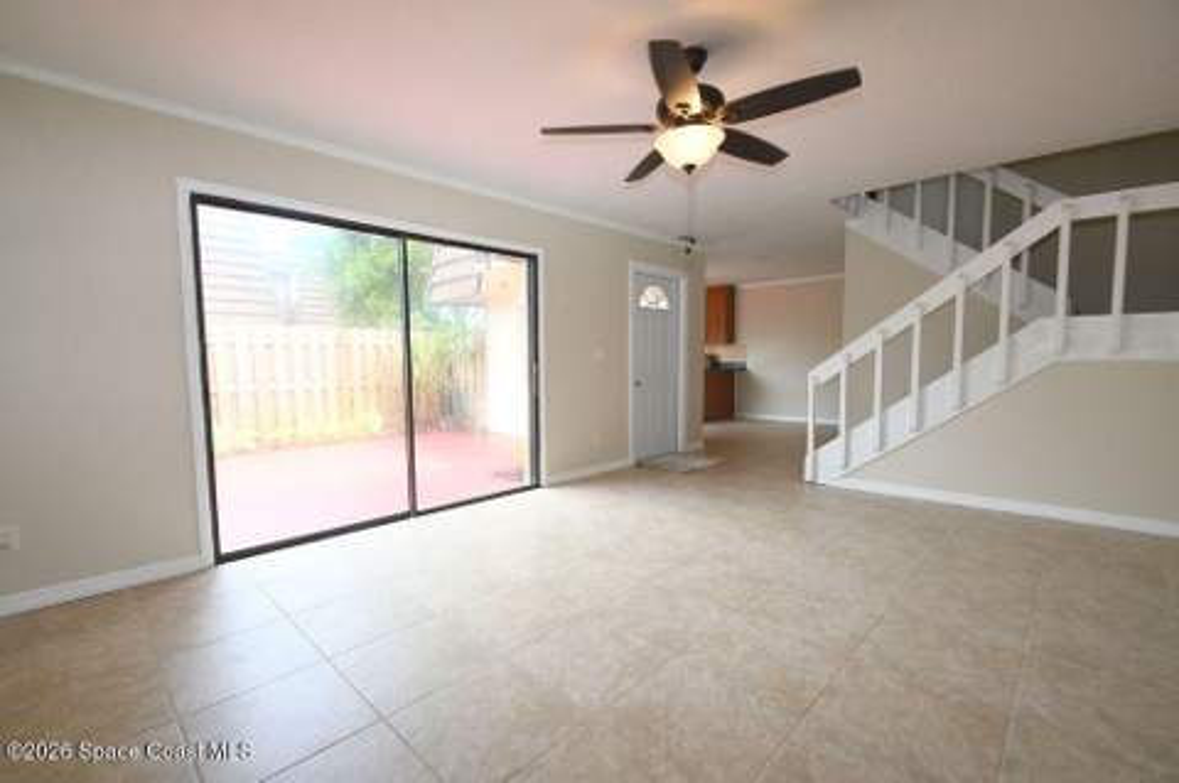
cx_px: 590
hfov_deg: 100.4
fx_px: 491
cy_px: 392
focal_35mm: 15
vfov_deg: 77.2
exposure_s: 1/250
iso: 800
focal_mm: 10
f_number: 7.1
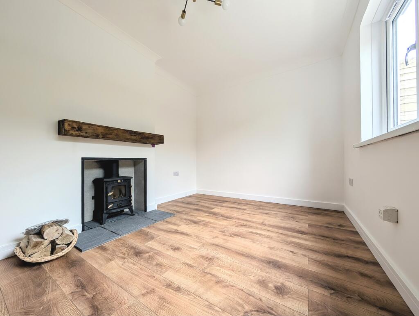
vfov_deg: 94.6
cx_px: 210
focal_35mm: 12
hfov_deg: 110.5
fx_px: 145
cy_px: 158
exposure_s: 1/150
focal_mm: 2.02
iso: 51
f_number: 1.7
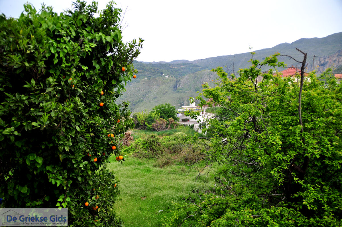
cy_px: 114
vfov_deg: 47.8
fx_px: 256
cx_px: 171
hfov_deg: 67.4
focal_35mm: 27
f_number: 3.5
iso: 200
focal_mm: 18
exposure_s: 1/640
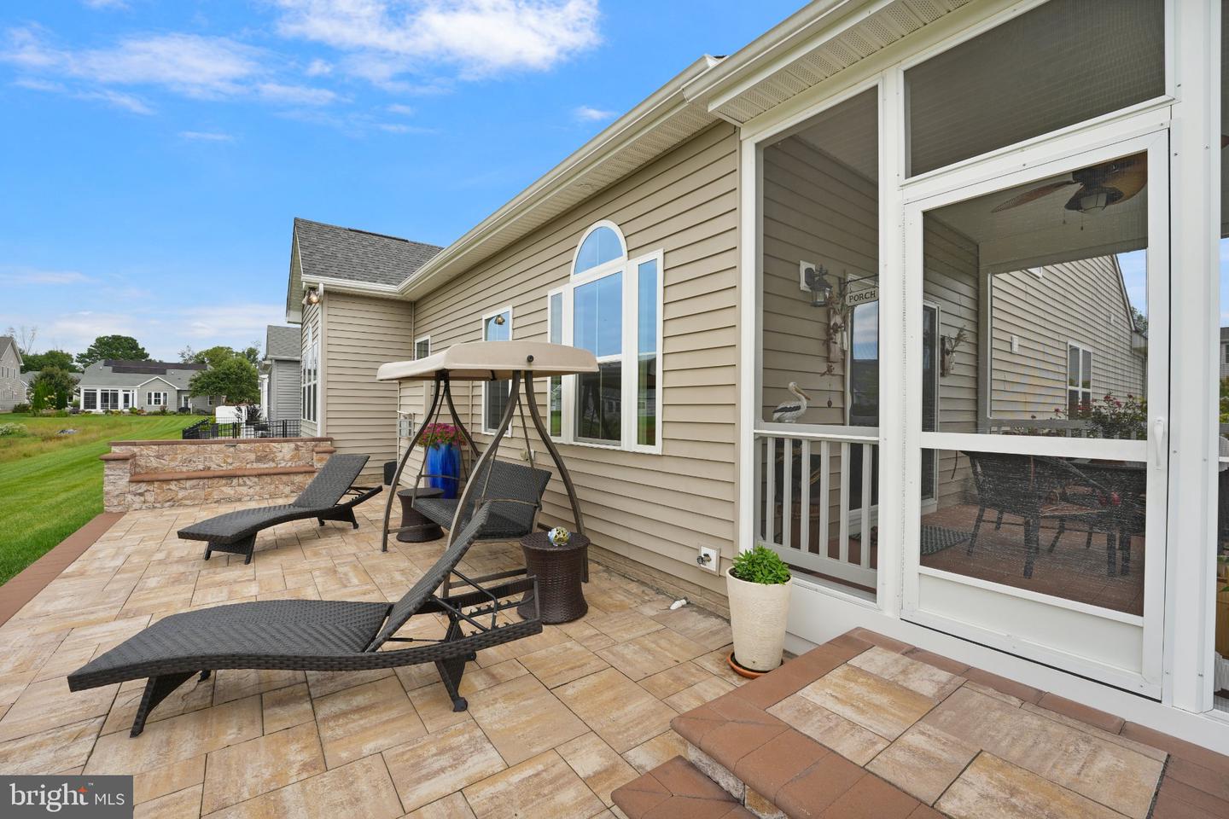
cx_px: 614
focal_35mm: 14
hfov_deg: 104.3
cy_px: 410
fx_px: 478
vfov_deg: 81.2
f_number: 9
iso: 100
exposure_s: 1/15
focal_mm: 14
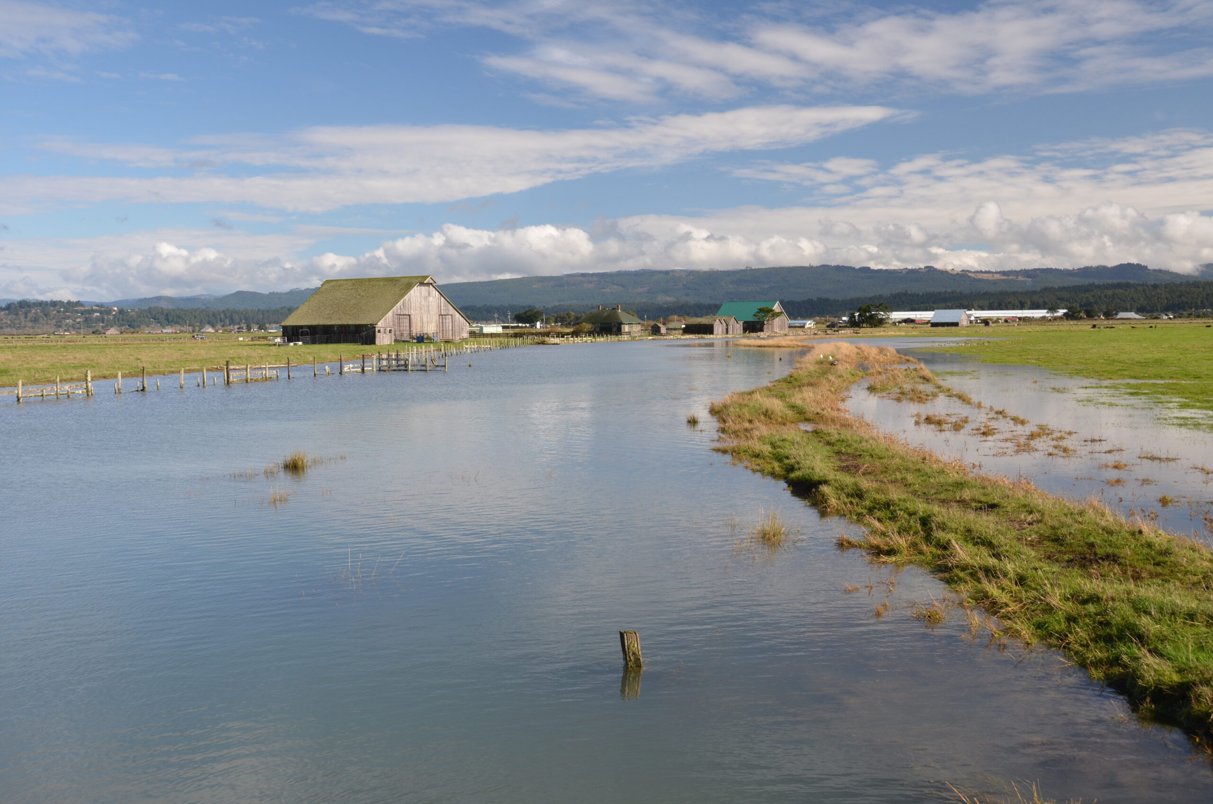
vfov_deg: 34.1
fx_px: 1311
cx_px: 606
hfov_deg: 49.6
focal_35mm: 39
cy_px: 402
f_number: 7.1
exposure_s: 1/200
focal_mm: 26
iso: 200
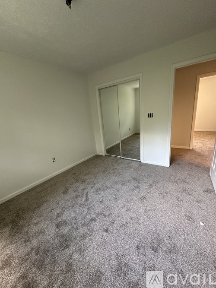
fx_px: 117
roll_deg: +5.0
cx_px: 108
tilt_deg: -13.2
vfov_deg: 102.1
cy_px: 144
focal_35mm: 14
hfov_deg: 85.7
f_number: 2.2
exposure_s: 1/99
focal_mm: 2.22
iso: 320
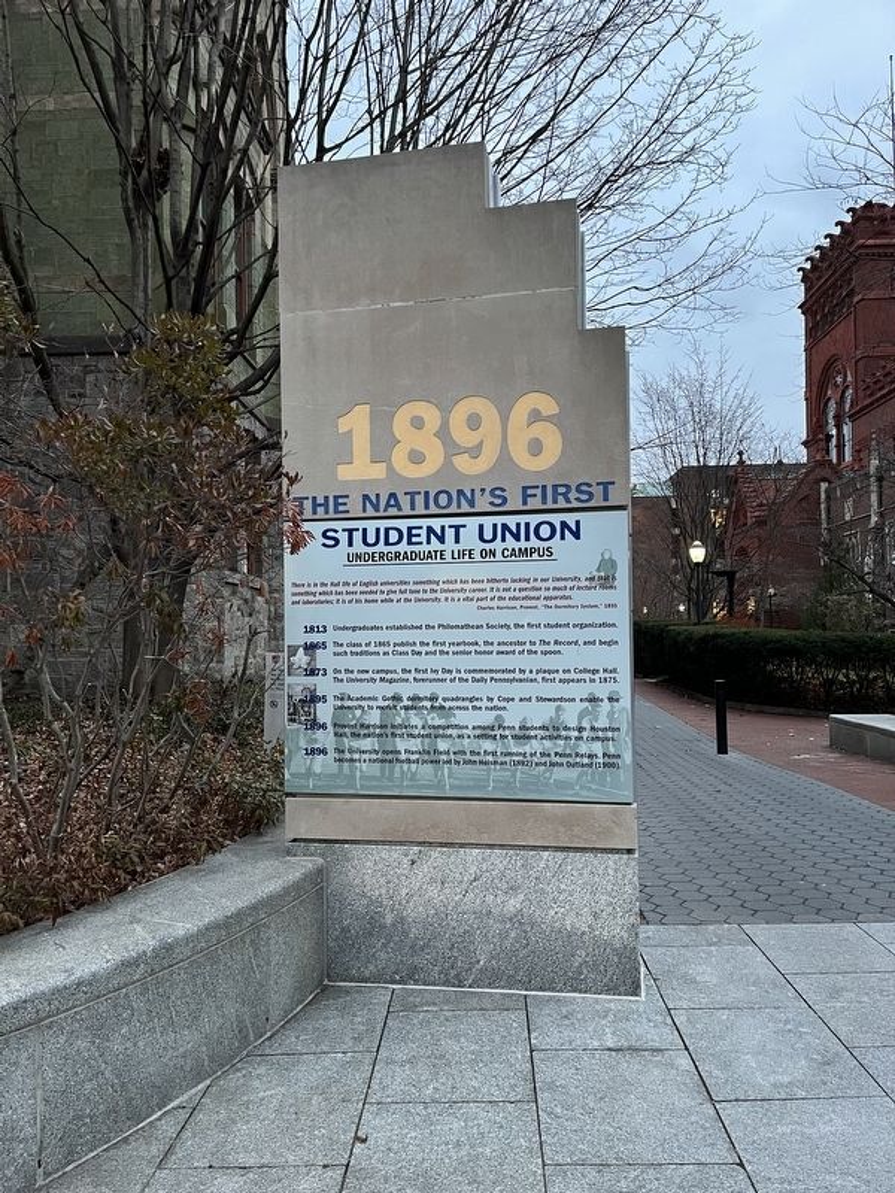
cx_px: 448
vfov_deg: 67.3
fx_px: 896
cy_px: 596
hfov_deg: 53.1
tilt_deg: +2.6
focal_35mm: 26
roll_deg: +0.3
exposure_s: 1/60
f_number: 1.6
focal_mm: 5.1
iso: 500
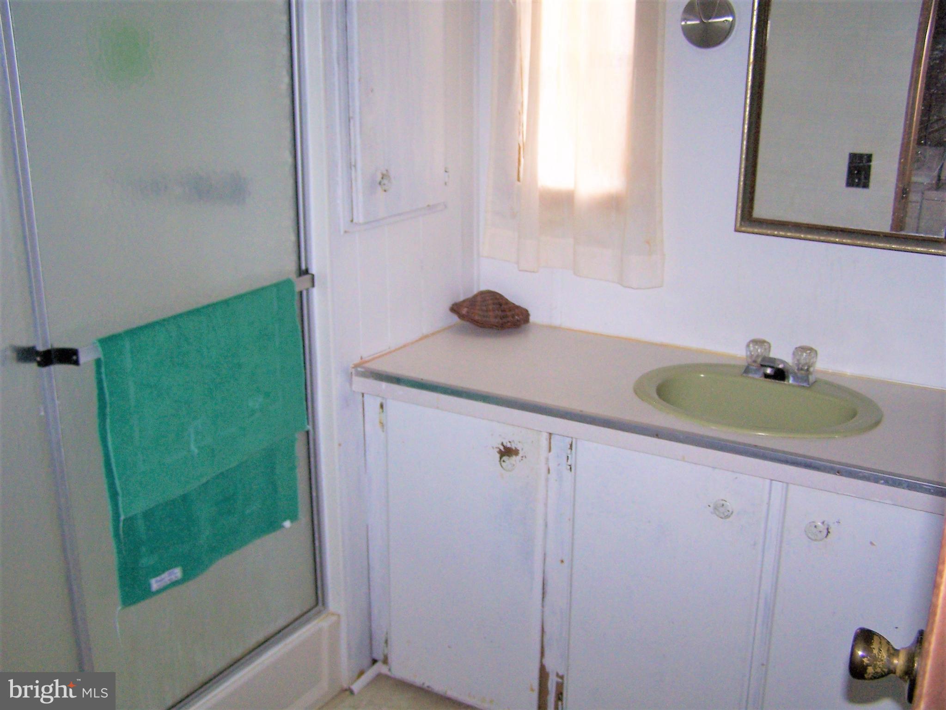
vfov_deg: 37.7
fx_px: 1039
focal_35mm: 38
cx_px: 473
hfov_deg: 49.0
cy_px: 355
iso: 140
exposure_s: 1/60
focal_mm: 6.3
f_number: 2.8
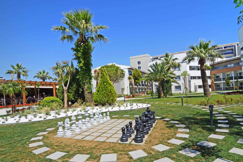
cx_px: 122
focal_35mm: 16
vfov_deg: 72.1
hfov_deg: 94.9
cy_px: 81
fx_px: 111
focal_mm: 11
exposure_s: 1/800
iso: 100
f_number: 5.6
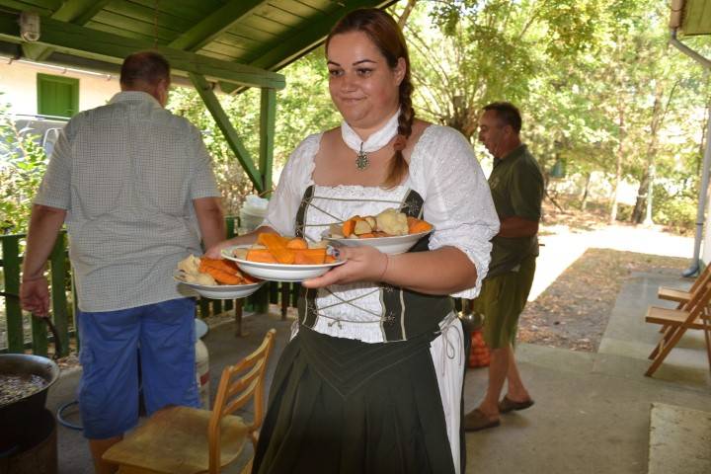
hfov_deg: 67.4
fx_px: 533
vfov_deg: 47.9
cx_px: 356
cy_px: 237
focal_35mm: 27
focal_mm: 18
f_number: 4
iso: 320
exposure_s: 1/125
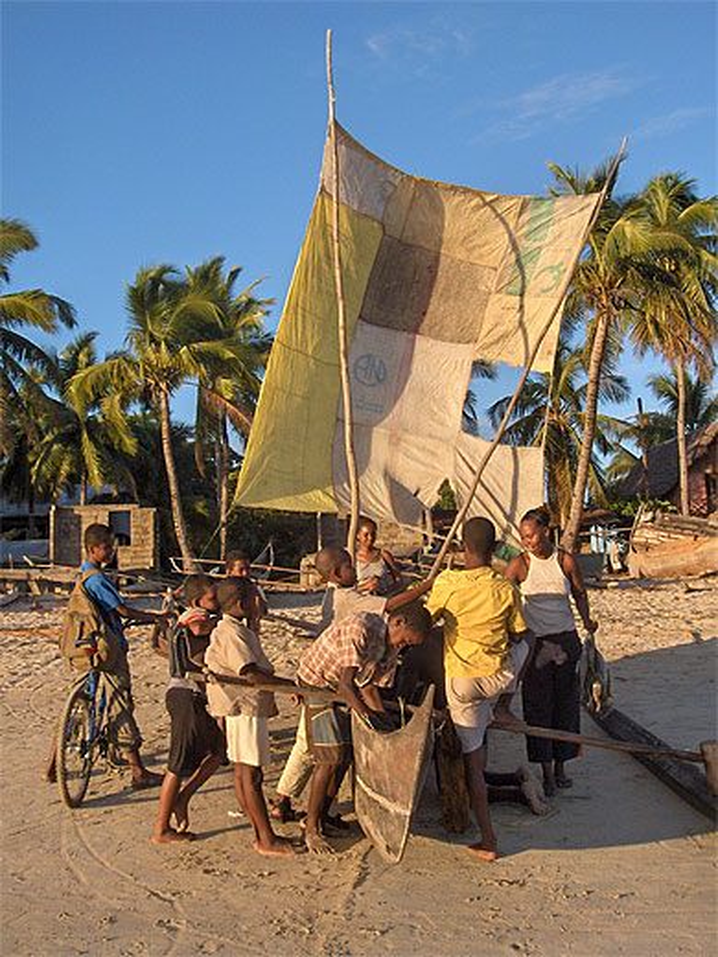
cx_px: 359
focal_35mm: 39
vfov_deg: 47.9
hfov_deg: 36.8
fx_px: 1079
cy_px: 478
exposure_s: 1/270
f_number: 4.8
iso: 100
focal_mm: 8
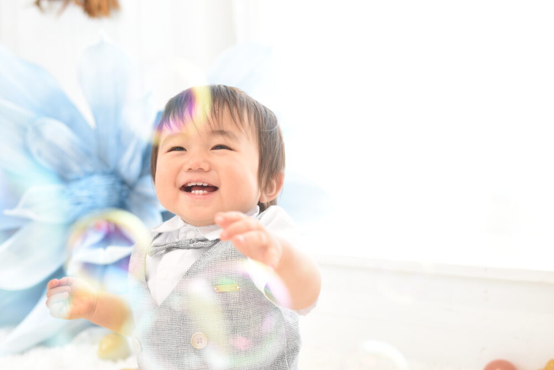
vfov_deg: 26.5
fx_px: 785
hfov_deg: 38.9
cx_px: 274
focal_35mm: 51
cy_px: 183
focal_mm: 50
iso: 800
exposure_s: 1/160
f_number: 3.5
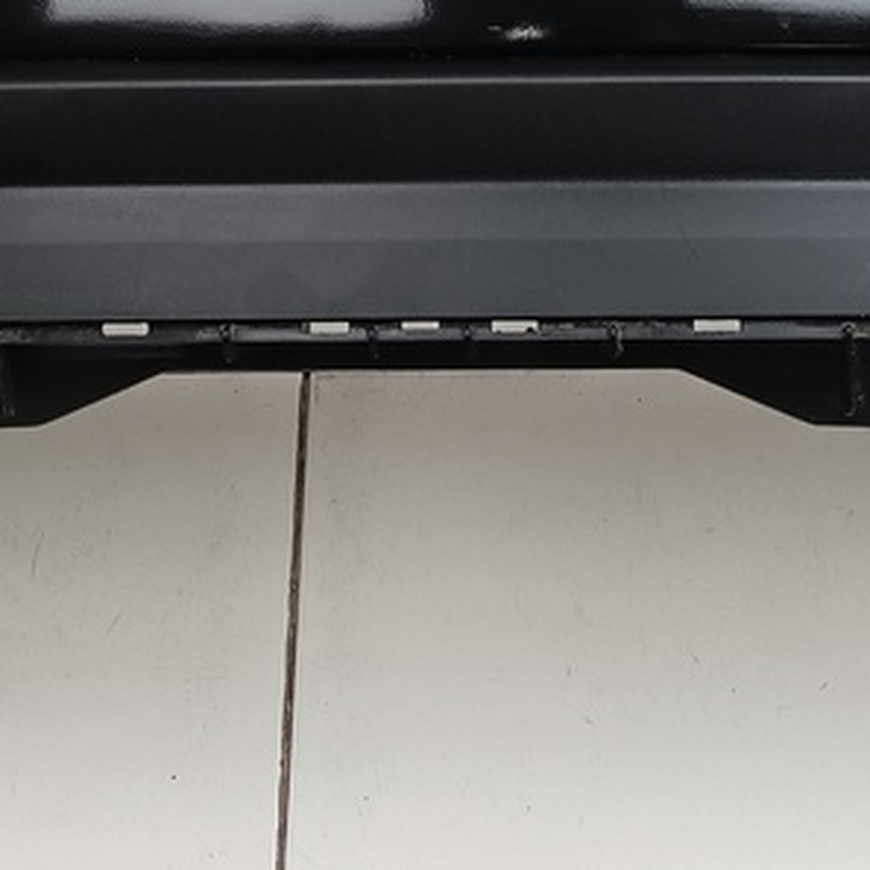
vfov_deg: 15.9
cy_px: -308
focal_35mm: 103
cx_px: 516
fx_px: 2929
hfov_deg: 16.9
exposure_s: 1/100
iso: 337
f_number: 1.9
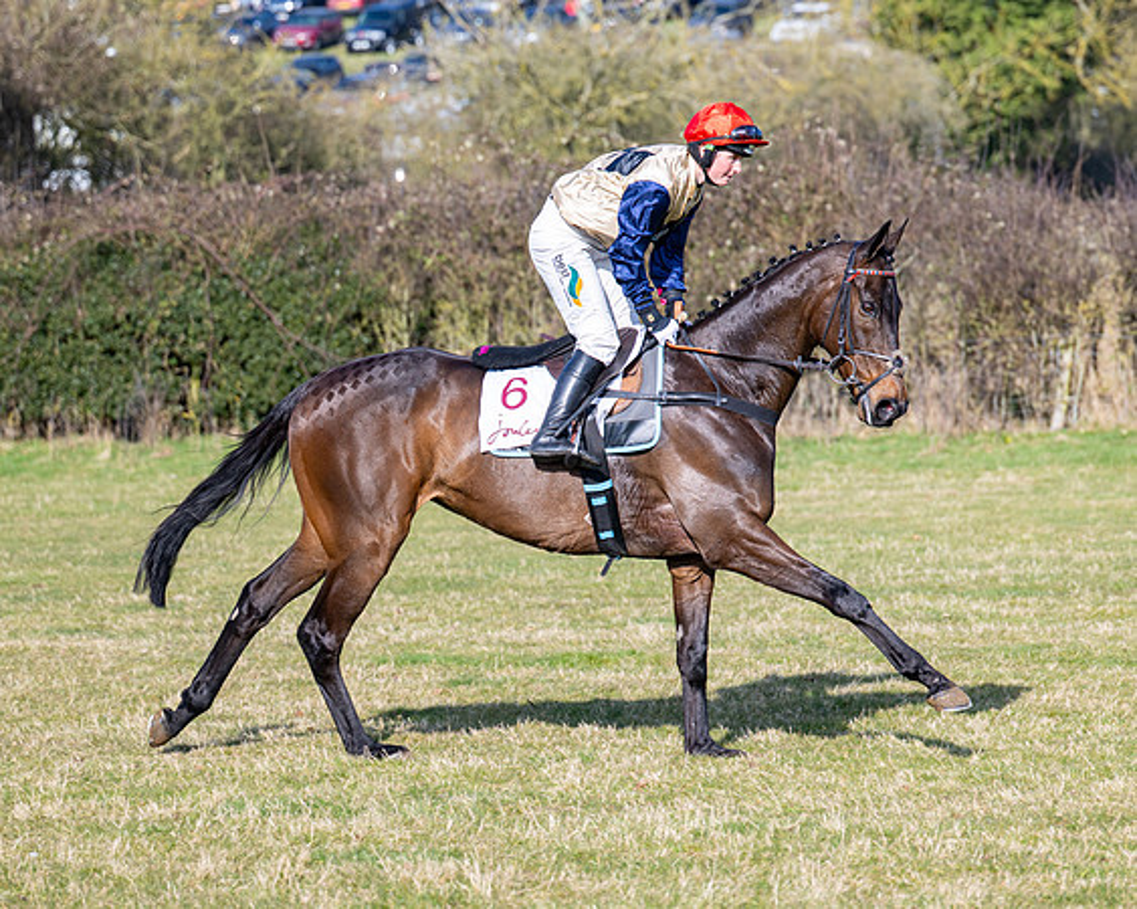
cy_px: 455
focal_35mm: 161
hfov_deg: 12.0
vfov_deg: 9.6
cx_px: 615
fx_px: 5412
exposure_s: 1/1600
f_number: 2.8
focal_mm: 95
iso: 100
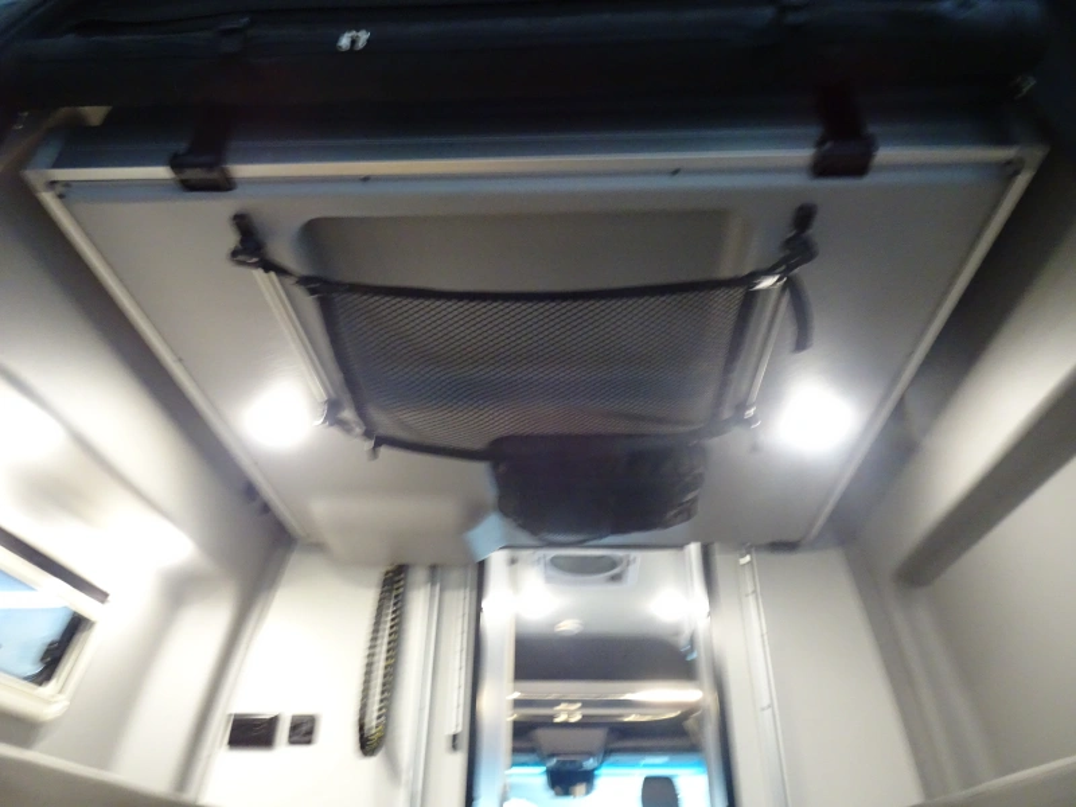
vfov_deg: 56.8
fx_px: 746
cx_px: 538
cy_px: 404
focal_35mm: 24
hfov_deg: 71.6
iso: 800
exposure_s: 1/20
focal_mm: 4.1
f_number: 3.5
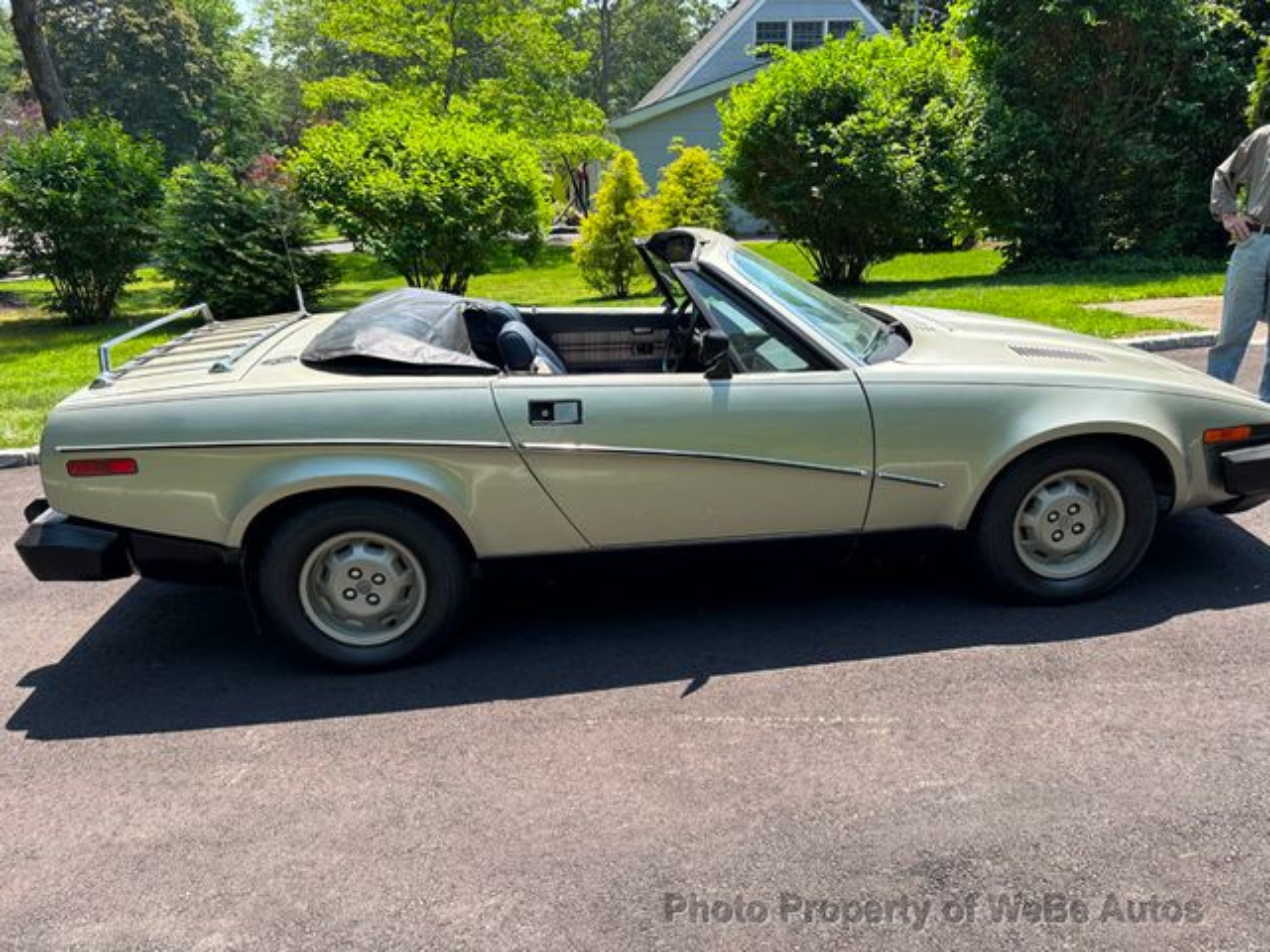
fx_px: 954
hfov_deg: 67.3
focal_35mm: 26
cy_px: 476
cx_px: 635
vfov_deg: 53.1
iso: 50
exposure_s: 1/831
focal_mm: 5.96
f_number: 1.6
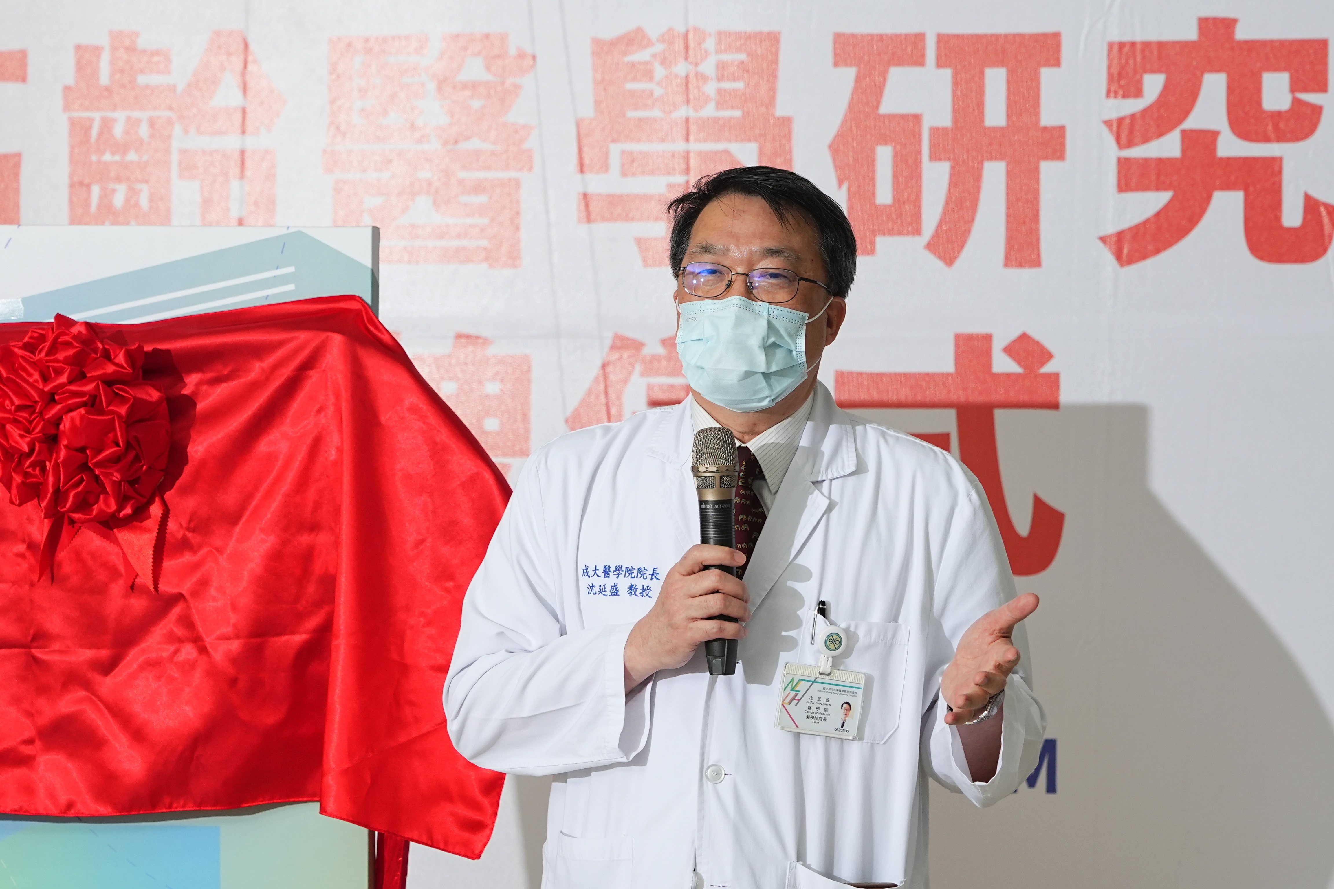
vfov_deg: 9.7
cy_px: 444
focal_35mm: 142
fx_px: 5261
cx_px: 667
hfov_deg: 14.4
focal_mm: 95
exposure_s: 1/200
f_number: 6.3
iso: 1000
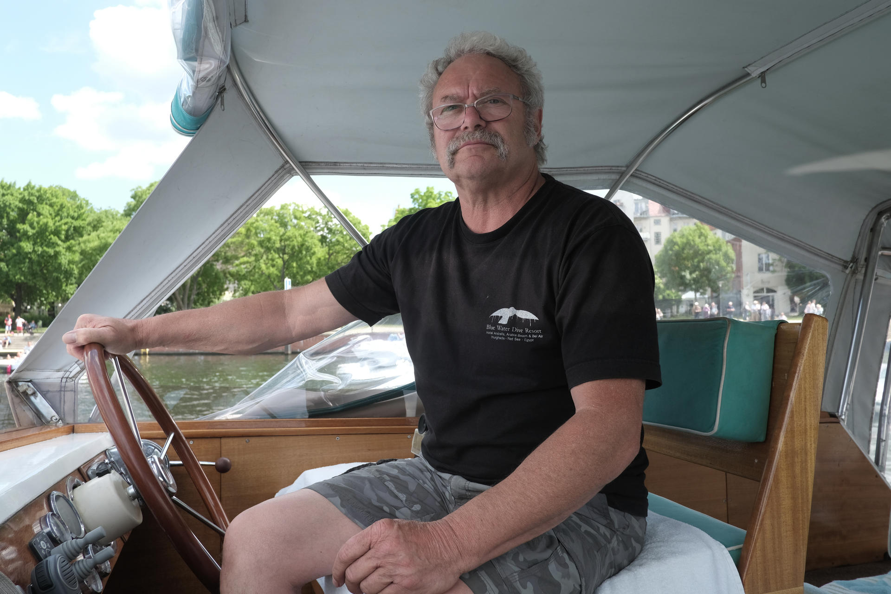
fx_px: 668
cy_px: 297
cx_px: 446
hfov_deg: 67.4
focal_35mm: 27
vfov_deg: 47.9
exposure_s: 1/220
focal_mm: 18
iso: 250
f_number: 5.6
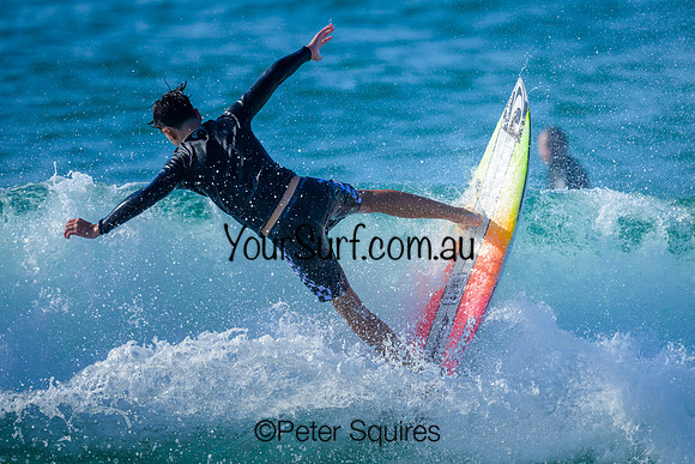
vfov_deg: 1.4
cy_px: 251
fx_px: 19529
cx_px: 380
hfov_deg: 2.0
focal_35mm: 1011
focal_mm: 800
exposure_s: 1/2500
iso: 360
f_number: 6.3
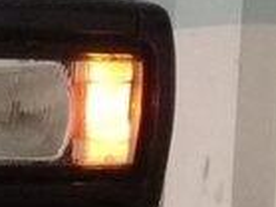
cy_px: 230
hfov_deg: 11.3
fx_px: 1171
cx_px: -373
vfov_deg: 10.0
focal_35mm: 147
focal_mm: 3.3
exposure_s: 1/17
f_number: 2.2
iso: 320
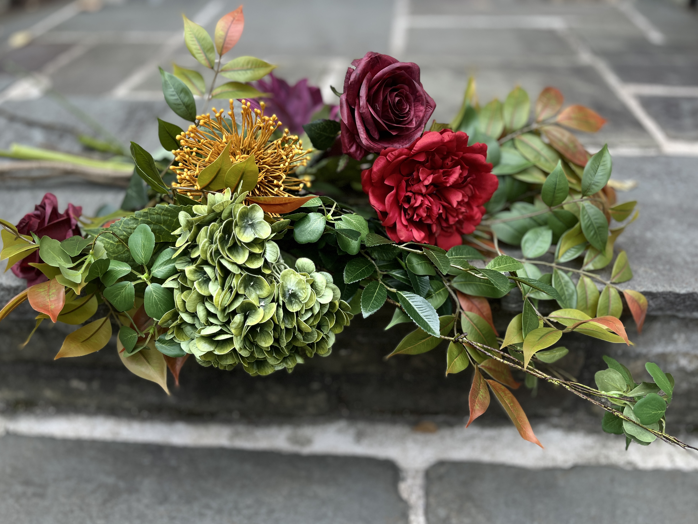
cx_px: 353
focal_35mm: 27
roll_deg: -1.1
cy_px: 271
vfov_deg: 51.3
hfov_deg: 65.3
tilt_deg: -38.7
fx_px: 544
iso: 50
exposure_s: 1/324
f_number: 1.6
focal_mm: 5.1
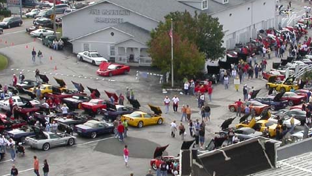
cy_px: 90
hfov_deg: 23.9
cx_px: 193
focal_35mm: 89
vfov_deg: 13.6
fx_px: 736
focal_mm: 7.85
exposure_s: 1/272
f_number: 6.7
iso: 100
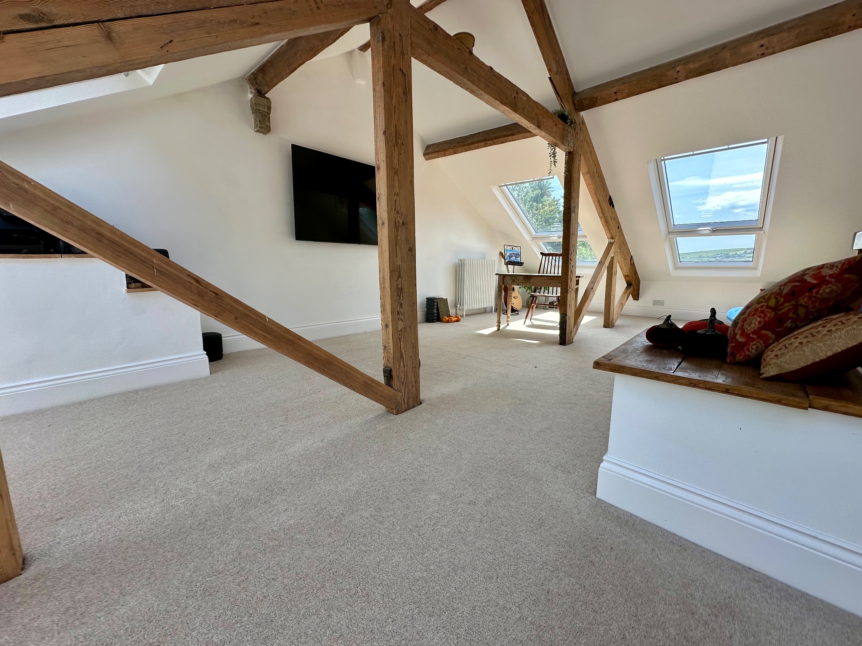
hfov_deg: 102.1
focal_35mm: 14
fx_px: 349
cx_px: 431
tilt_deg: -6.7
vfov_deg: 85.7
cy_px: 323
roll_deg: -1.8
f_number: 2.2
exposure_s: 1/253
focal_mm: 2.22
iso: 40
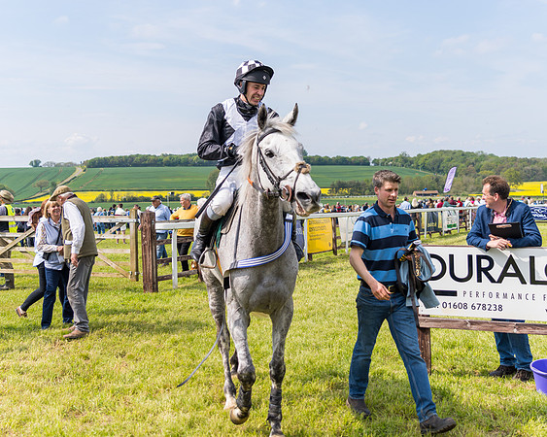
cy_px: 187
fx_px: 778
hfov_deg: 38.7
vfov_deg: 31.3
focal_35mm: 48
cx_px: 280
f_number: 4
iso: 50
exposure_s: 1/800
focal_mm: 37
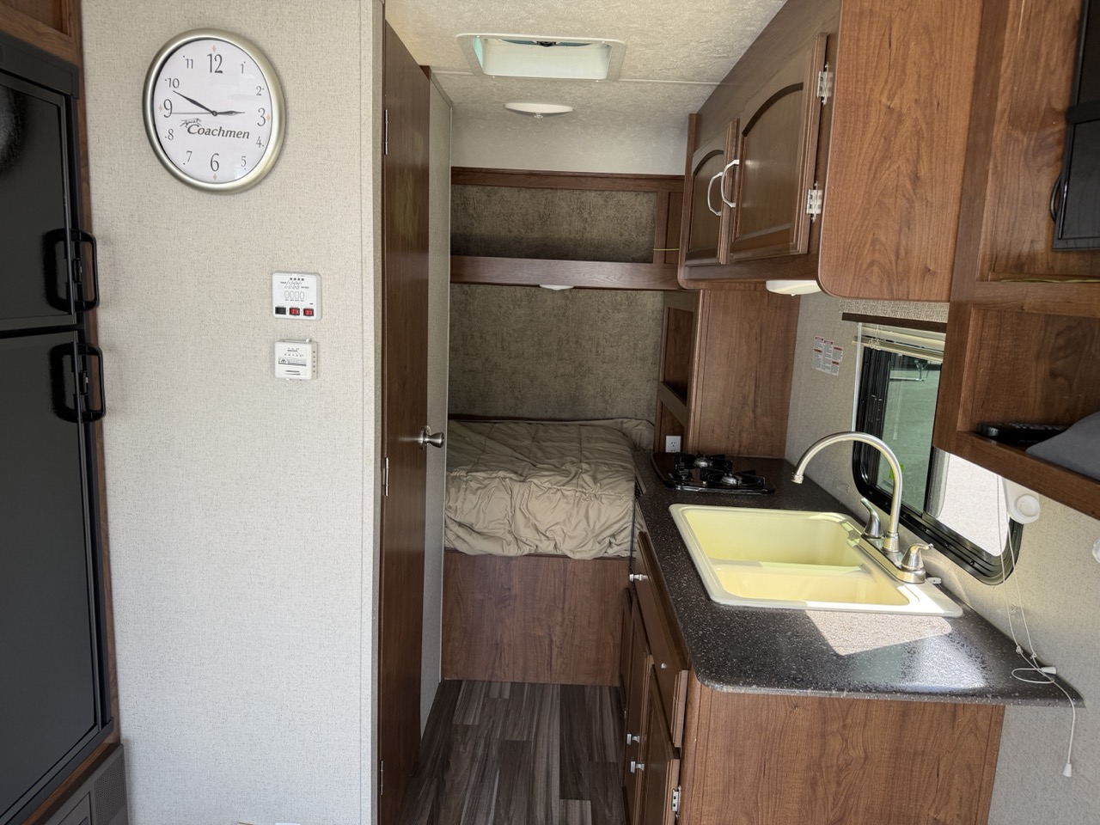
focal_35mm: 24
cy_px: 412
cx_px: 550
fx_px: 763
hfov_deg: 71.6
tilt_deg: -6.4
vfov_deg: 56.8
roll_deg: +0.2
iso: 80
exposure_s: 1/164
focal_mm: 6.76
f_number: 1.78
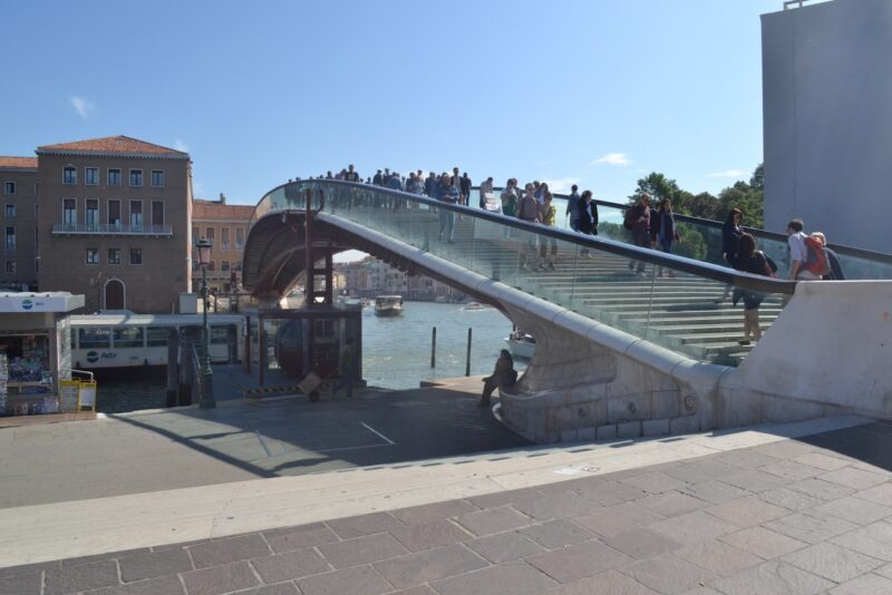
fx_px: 669
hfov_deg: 67.4
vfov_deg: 48.0
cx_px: 446
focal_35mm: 27
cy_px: 298
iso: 1600
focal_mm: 18
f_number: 16
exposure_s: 1/1000
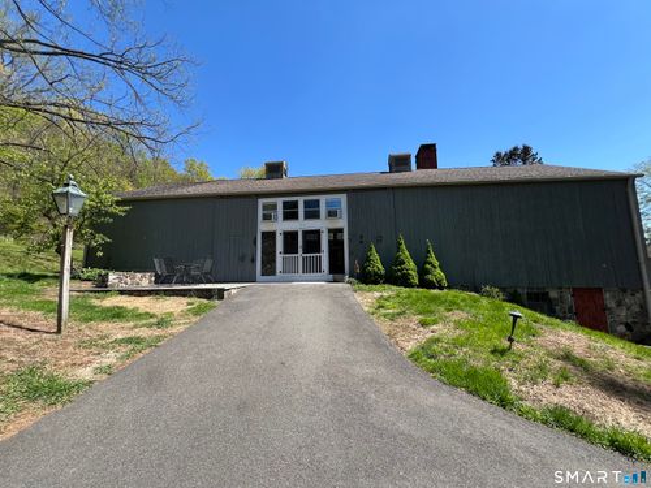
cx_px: 326
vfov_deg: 89.9
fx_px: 244
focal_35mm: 13
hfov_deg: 106.2
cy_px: 244
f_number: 1.8
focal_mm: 1.57
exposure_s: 1/737
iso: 32
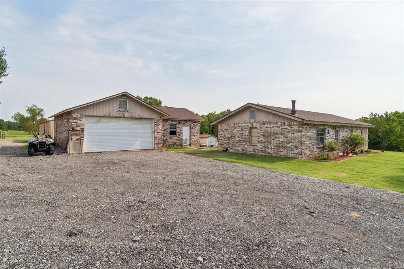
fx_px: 219
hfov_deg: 85.4
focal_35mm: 20
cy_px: 134
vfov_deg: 63.2
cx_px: 202
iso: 100
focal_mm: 13
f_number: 9
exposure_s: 1/500
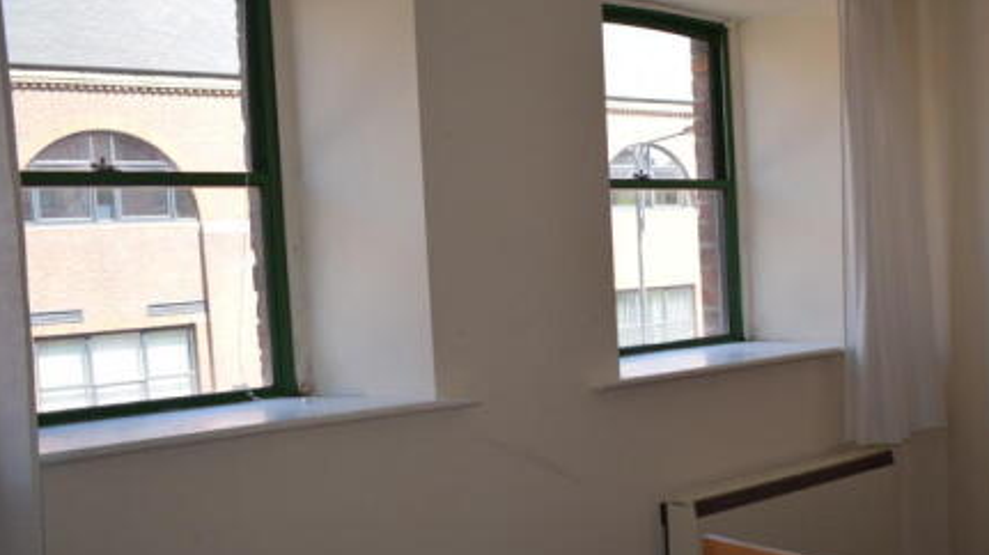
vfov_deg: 27.6
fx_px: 1127
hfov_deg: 46.5
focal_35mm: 43
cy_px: 352
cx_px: 671
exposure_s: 1/200
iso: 200
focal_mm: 18
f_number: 3.5
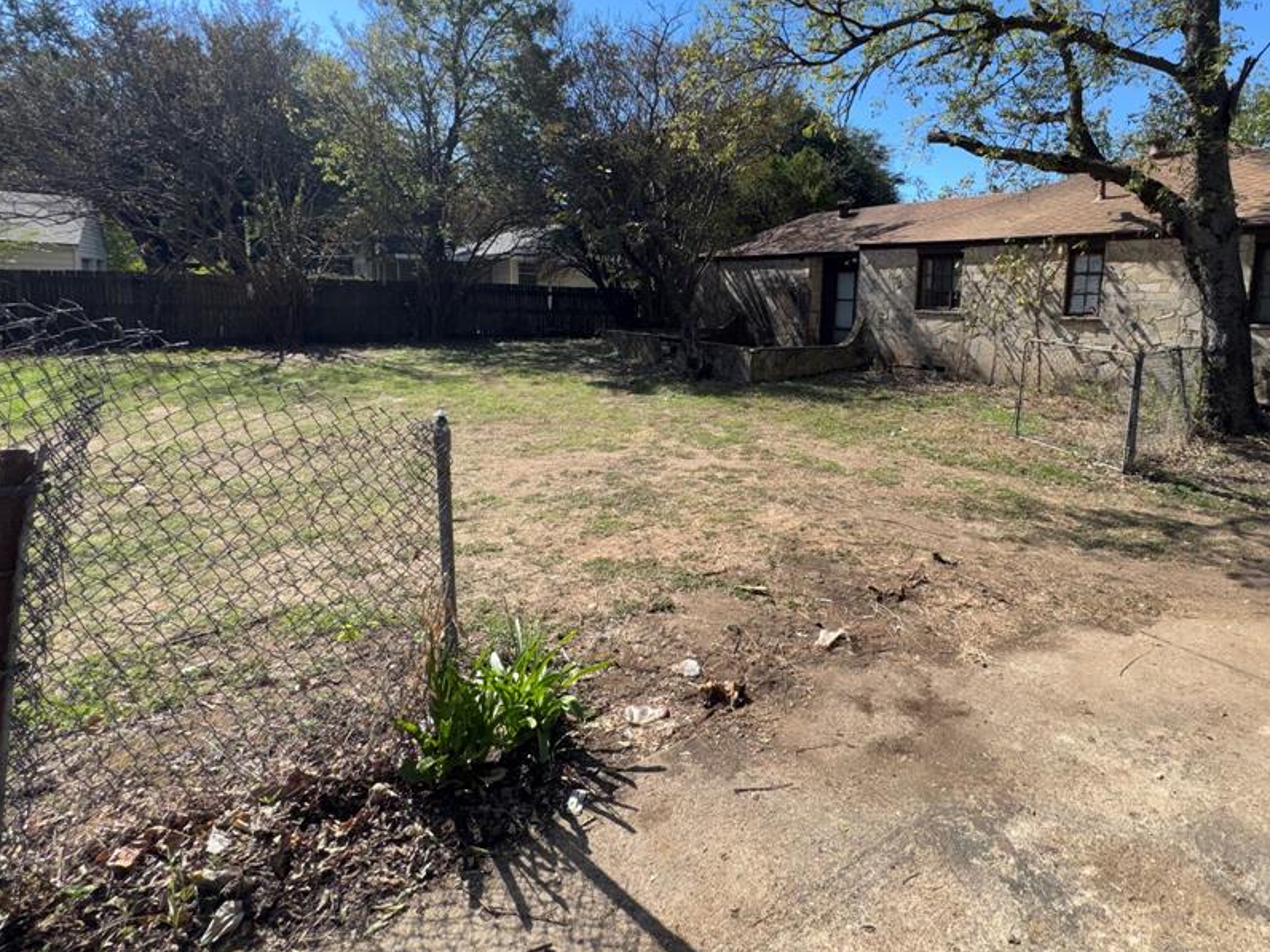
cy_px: 368
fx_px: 660
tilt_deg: -5.5
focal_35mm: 18
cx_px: 761
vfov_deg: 70.6
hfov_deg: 86.7
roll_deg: -2.1
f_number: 2.2
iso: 32
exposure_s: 1/849
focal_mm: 2.22
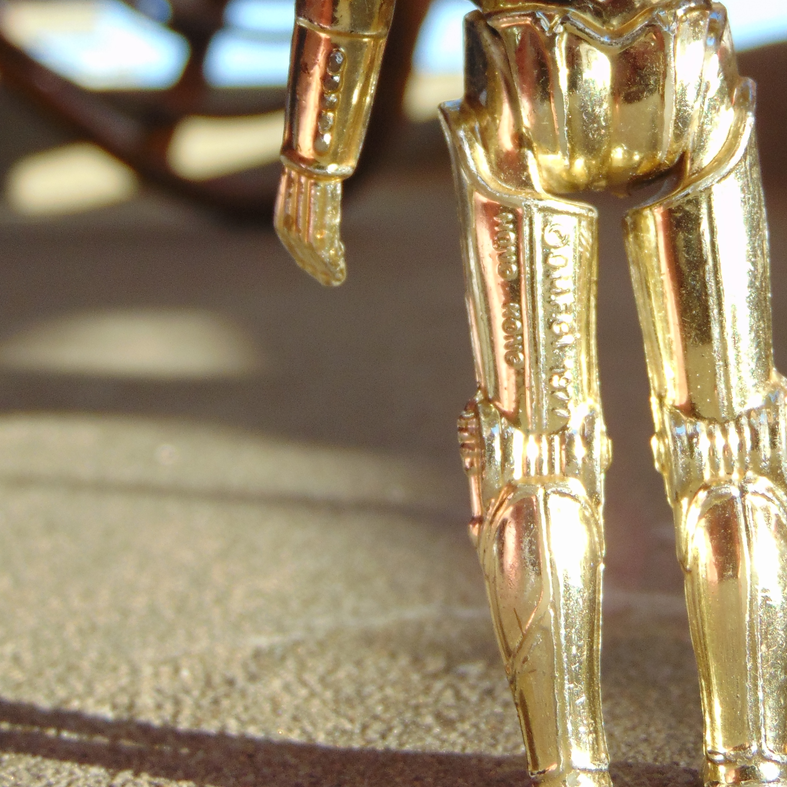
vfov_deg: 21.1
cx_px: 524
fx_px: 2083
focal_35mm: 81
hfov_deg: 21.3
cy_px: 128
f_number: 3.3
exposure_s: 1/200
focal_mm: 7.6
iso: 80
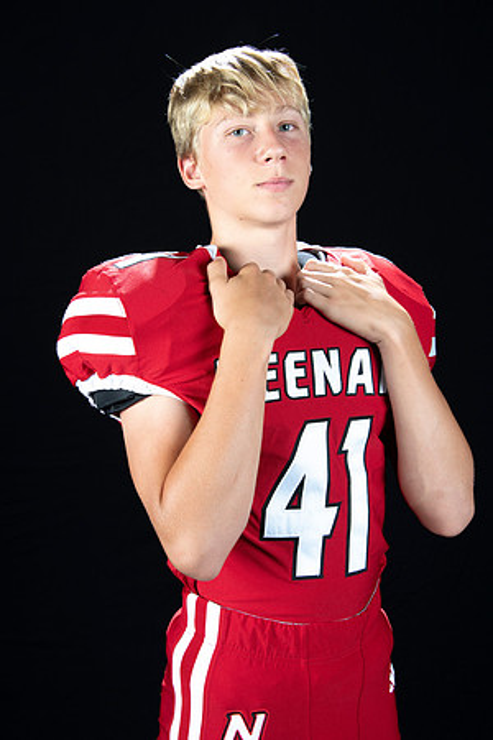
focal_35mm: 65
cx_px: 246
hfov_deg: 20.9
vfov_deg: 31.0
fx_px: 1335
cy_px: 370
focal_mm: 65
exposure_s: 1/160
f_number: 9
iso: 320
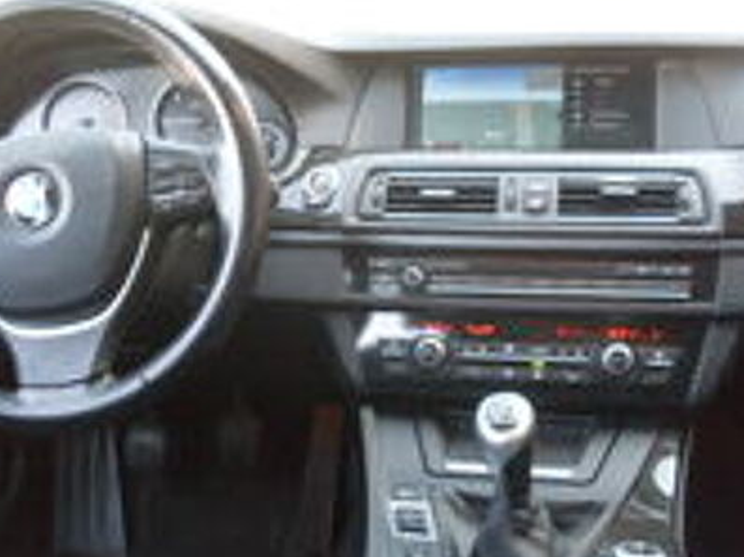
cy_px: 298
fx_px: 988
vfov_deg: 31.5
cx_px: 360
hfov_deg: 41.3
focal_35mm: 46
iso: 200
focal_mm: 6.3
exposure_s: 1/45
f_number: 2.8
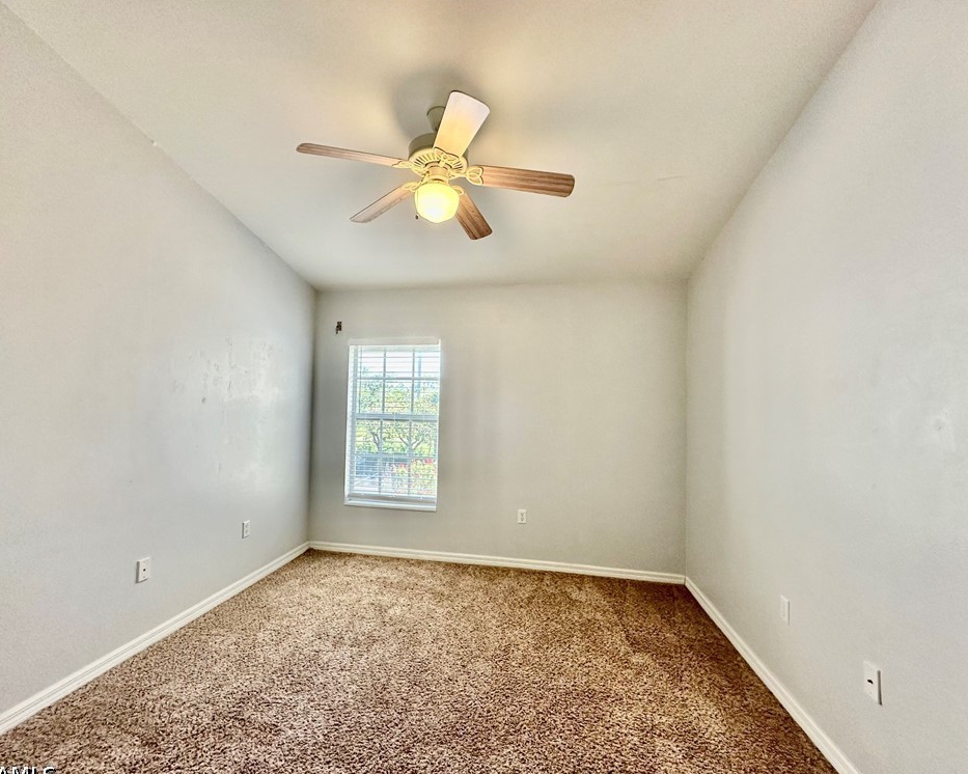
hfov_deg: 96.7
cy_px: 394
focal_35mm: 15
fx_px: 430
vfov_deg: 84.0
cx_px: 458
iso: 200
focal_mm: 2.22
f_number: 2.2
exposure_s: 1/120
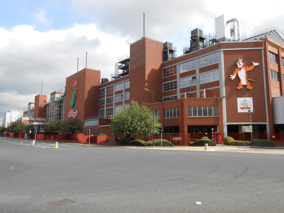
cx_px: 142
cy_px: 106
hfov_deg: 60.0
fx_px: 246
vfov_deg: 46.8
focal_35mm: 30
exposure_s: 1/500
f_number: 3.8
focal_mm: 5.3
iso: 80
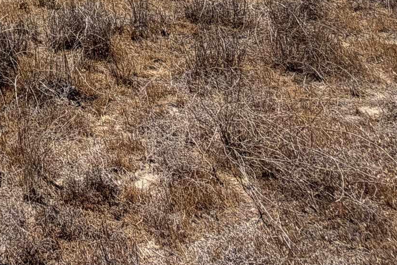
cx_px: -114
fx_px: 595
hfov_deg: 29.8
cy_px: -236
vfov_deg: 18.5
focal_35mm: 54
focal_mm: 2.22
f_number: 2.2
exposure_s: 1/1105
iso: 20
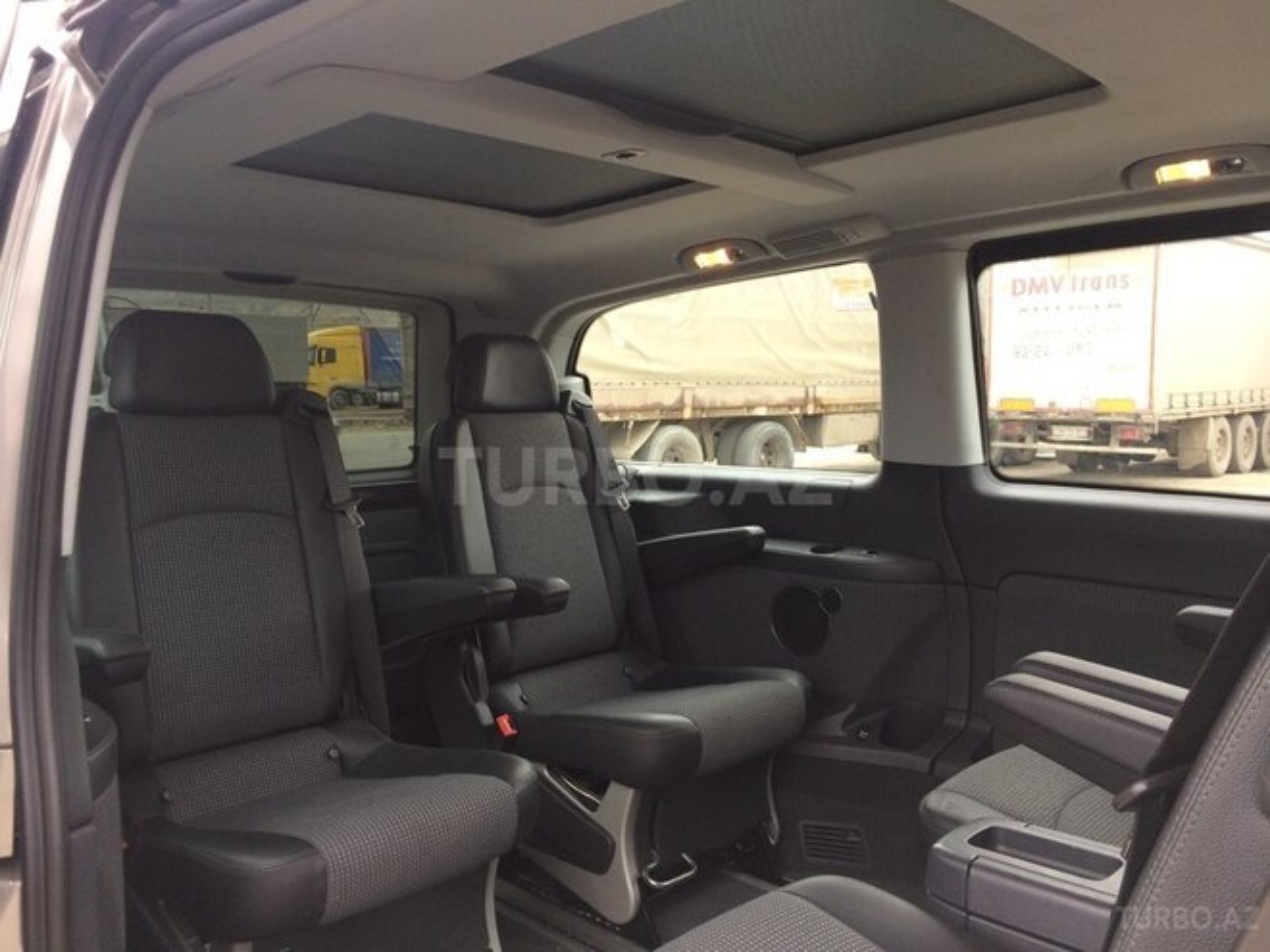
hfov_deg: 61.7
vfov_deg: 48.2
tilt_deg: -6.8
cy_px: 476
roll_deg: +0.2
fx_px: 1064
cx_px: 635
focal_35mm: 29
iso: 64
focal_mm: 4.15
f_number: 2.2
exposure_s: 1/100
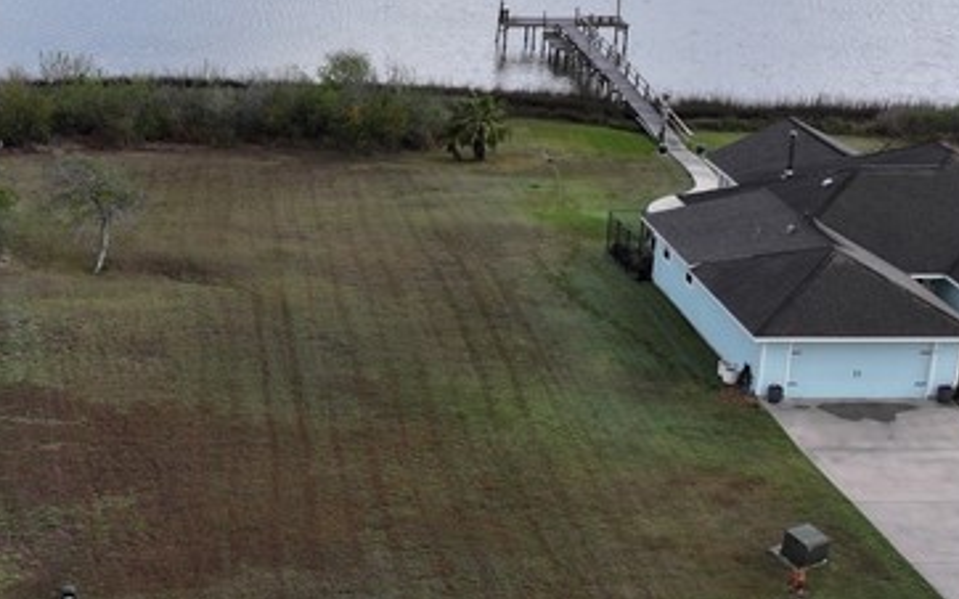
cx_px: 61
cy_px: 359
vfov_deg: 18.1
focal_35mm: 72
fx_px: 1881
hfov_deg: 27.4
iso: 170
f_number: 2.8
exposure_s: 1/120
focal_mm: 12.29
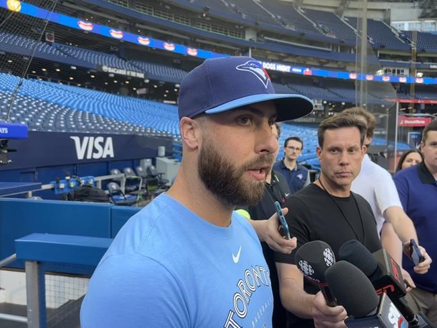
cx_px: 218
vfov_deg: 53.1
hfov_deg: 67.3
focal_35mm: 26
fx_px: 328
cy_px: 164
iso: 40
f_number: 1.5
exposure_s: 1/200
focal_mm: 5.7
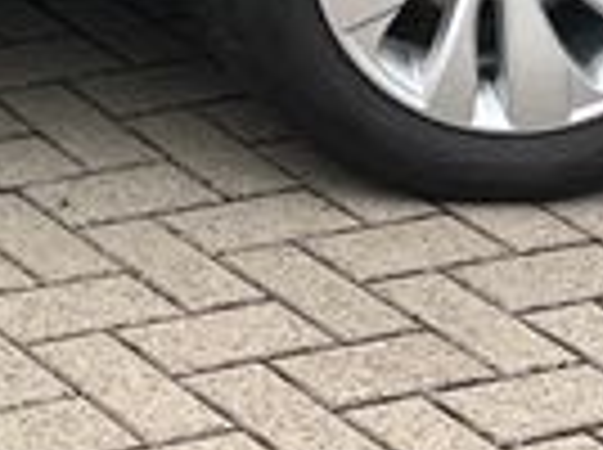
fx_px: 3460
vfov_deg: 6.9
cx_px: -837
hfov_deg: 9.0
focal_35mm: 199
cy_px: -774
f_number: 1.6
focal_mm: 5.1
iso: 50
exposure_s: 1/583
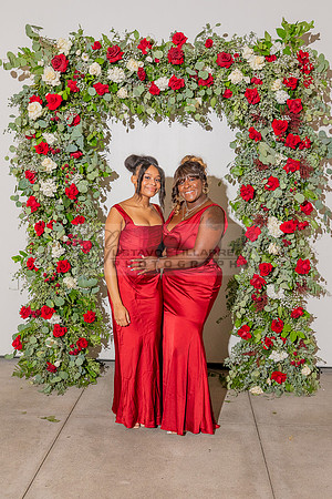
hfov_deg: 30.4
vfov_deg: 44.3
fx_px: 611
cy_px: 253
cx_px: 149
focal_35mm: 44
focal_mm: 29
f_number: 5.6
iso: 800
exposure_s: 1/200
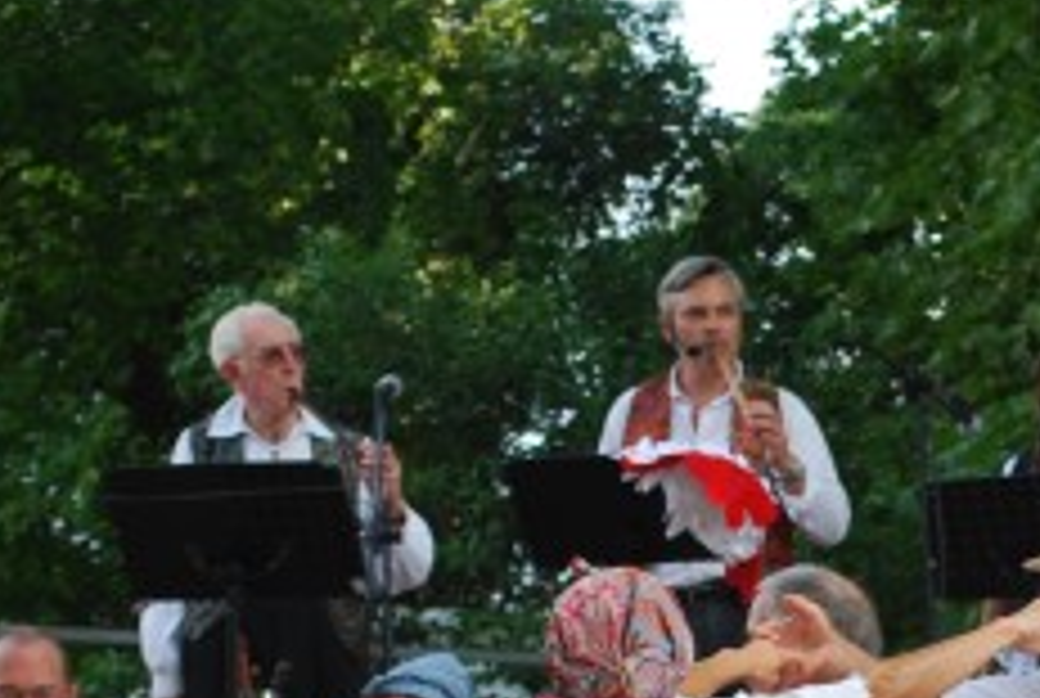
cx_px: 977
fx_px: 5297
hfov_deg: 11.1
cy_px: 786
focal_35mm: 183
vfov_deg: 7.5
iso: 200
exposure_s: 1/125
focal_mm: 44
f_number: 5.6
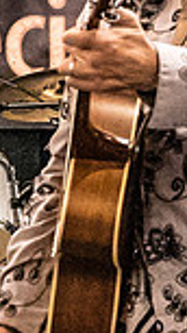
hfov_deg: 3.4
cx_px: -201
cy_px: 102
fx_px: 3140
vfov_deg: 6.1
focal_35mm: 356
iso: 10000
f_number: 5.6
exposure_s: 1/200
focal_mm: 61
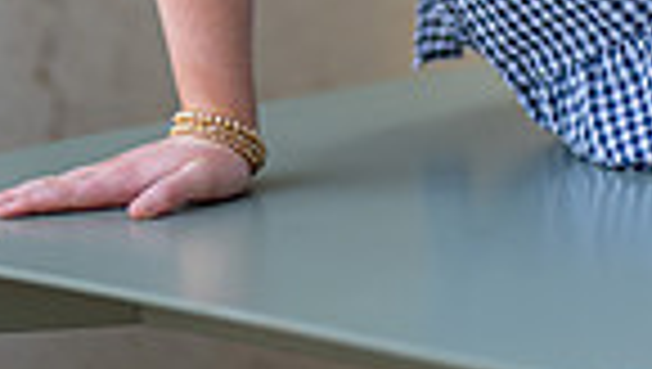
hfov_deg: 7.8
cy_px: -616
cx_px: 436
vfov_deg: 4.3
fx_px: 4778
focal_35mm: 276
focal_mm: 85
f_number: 1.2
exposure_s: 1/1000
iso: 200
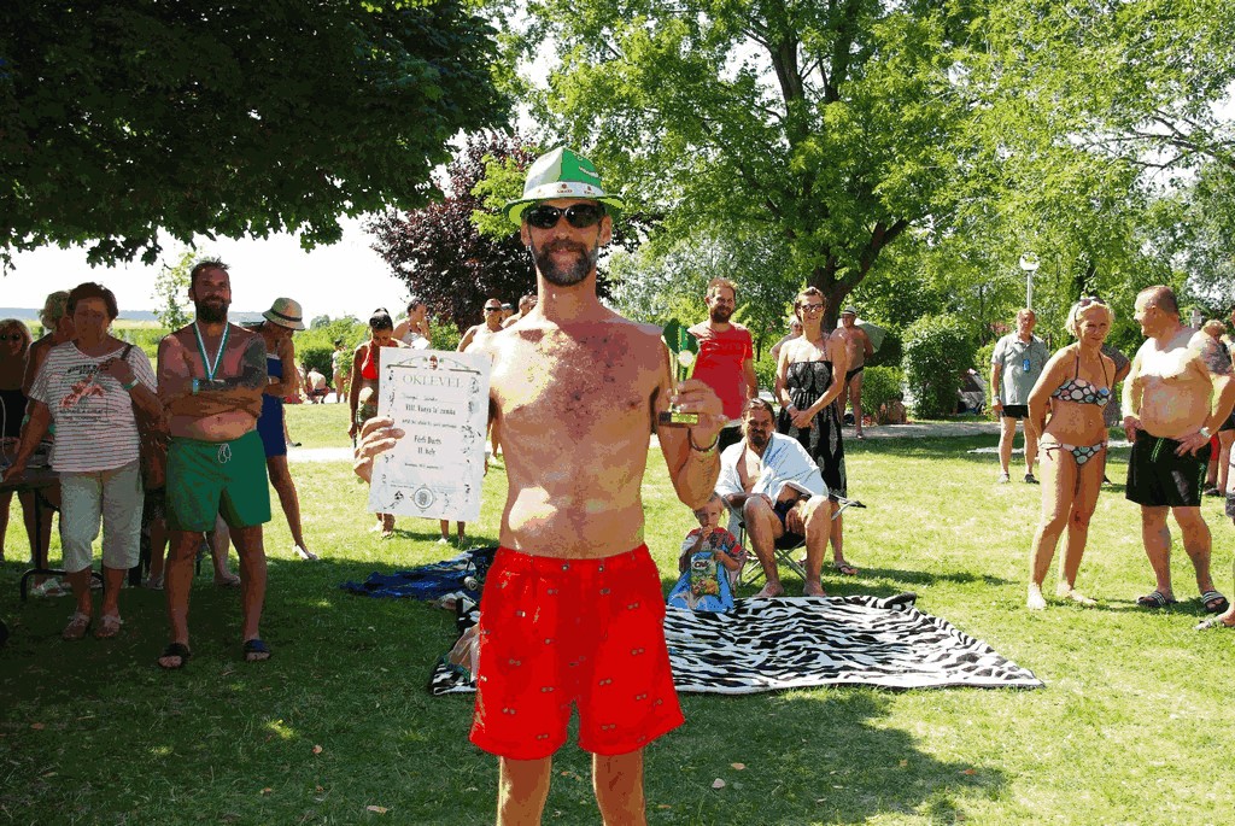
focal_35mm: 39
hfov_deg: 49.5
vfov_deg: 34.3
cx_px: 618
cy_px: 413
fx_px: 1339
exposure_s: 1/180
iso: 100
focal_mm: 26.25
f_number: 5.6
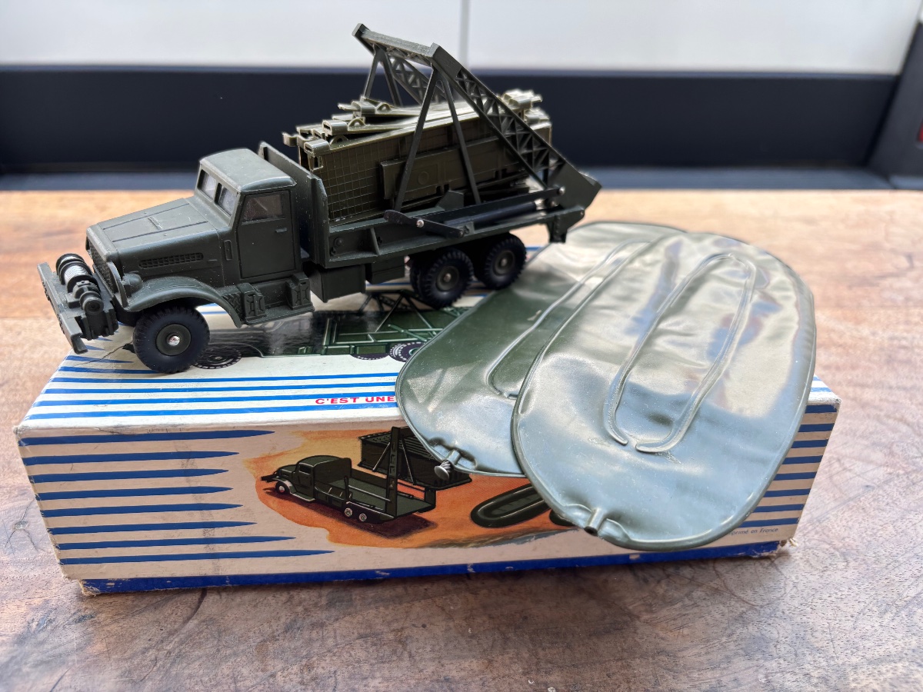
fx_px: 693
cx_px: 462
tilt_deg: -29.7
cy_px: 346
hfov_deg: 67.3
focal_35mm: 26
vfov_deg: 53.1
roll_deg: -1.9
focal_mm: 5.96
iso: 50
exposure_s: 1/448
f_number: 1.6
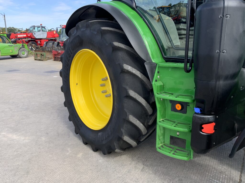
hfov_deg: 61.7
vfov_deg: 48.2
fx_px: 205
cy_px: 92
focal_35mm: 29
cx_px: 122
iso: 16
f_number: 1.8
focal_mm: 3
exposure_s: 1/500
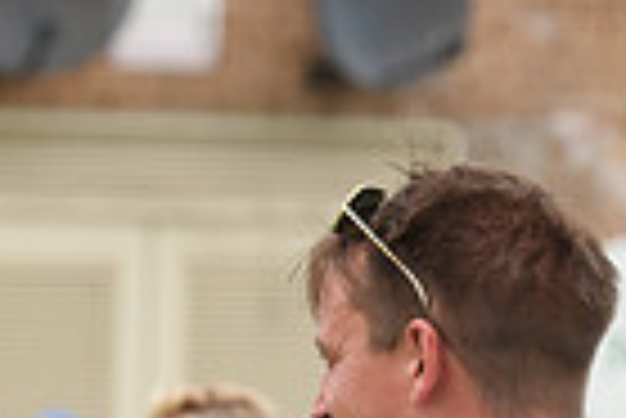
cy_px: 793
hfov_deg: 3.1
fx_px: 11593
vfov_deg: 2.1
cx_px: -383
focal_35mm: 666
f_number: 5.6
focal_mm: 160
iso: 800
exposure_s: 1/1250
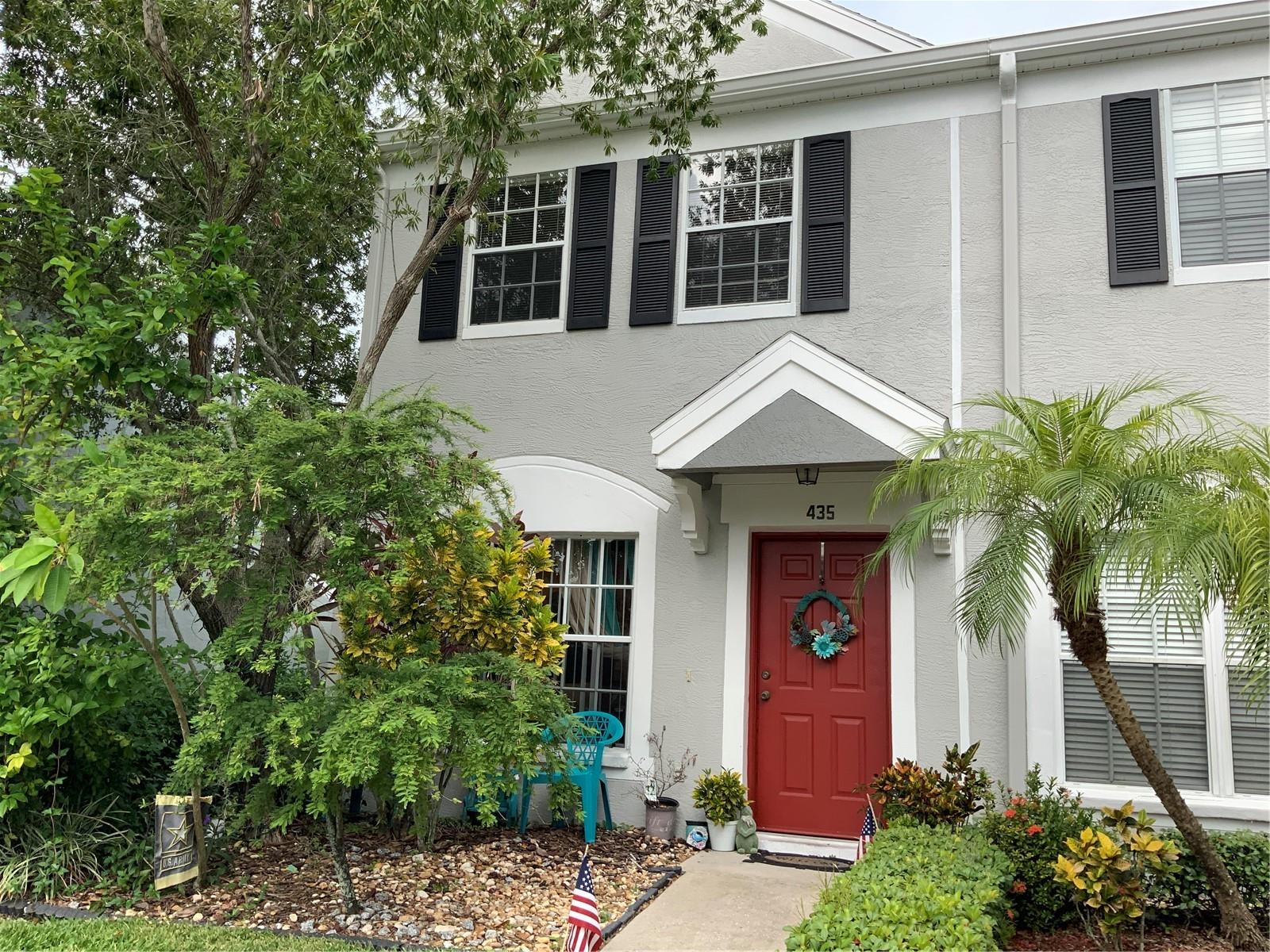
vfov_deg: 48.2
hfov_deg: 61.7
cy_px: 476
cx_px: 635
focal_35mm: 29
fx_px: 1064
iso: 16
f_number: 1.8
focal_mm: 3
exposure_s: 1/163
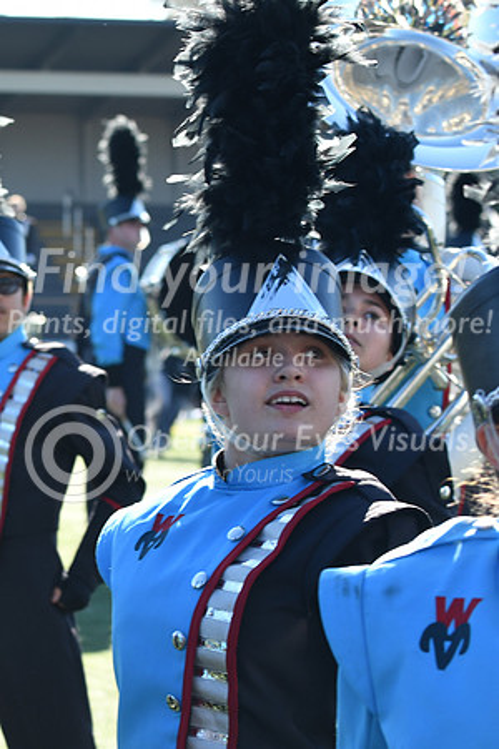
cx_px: 250
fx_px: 2183
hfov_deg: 13.0
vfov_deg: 19.5
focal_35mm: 105
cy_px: 374
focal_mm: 70
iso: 250
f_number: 5.6
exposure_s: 1/500
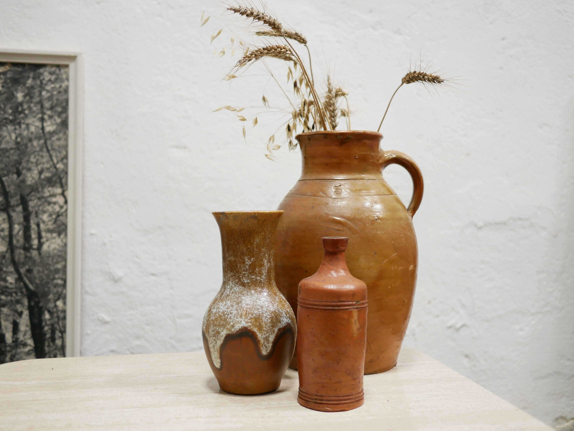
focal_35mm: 40
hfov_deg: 46.8
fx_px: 664
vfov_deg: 36.0
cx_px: 287
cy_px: 216
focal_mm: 20
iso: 800
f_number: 1.7
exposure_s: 1/60
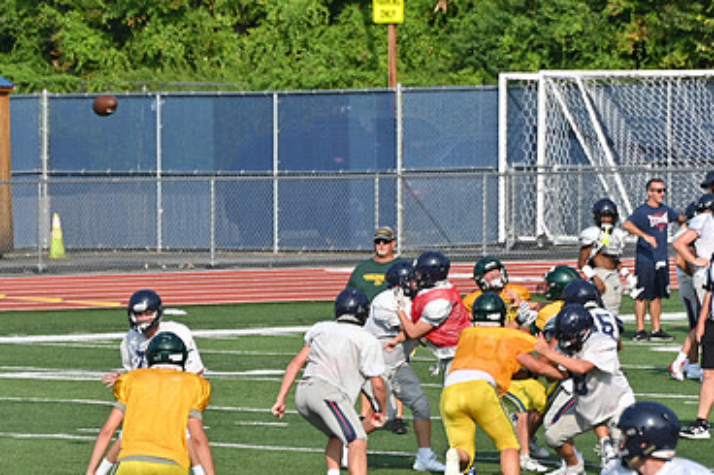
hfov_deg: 4.8
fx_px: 8445
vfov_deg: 3.2
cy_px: 311
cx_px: 419
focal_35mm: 426
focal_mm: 180
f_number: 5.6
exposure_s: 1/800
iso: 100
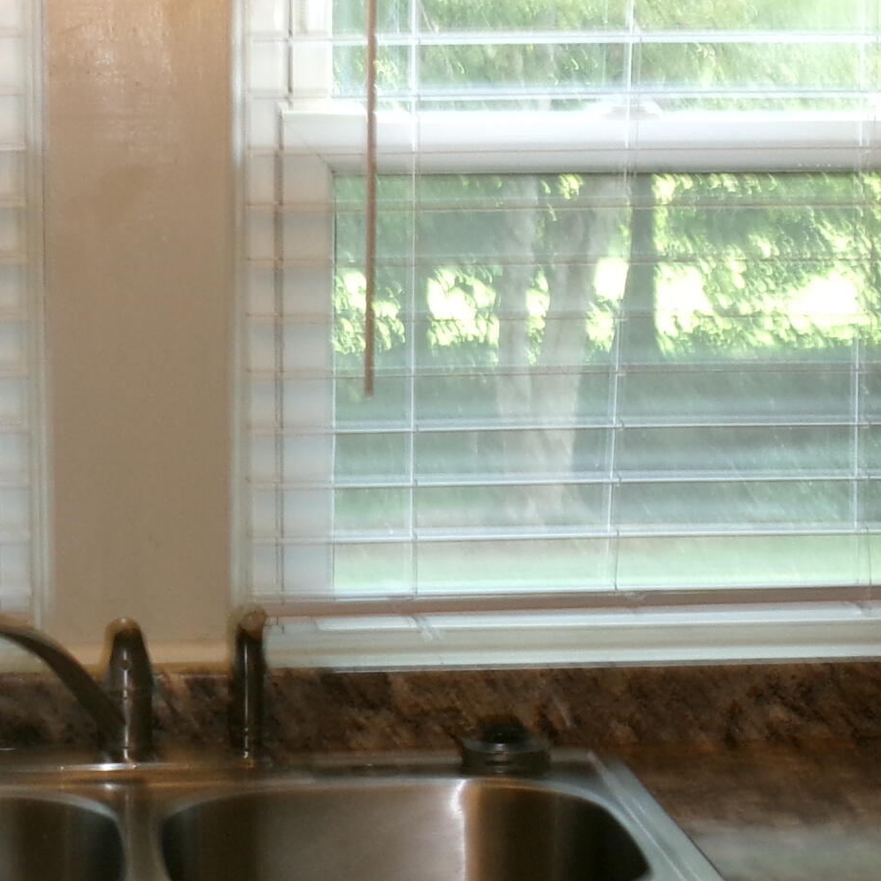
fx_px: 3570
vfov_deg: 14.0
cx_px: 229
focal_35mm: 124
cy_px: 592
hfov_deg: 14.0
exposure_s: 1/34
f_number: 4.7
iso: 180
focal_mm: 7.8
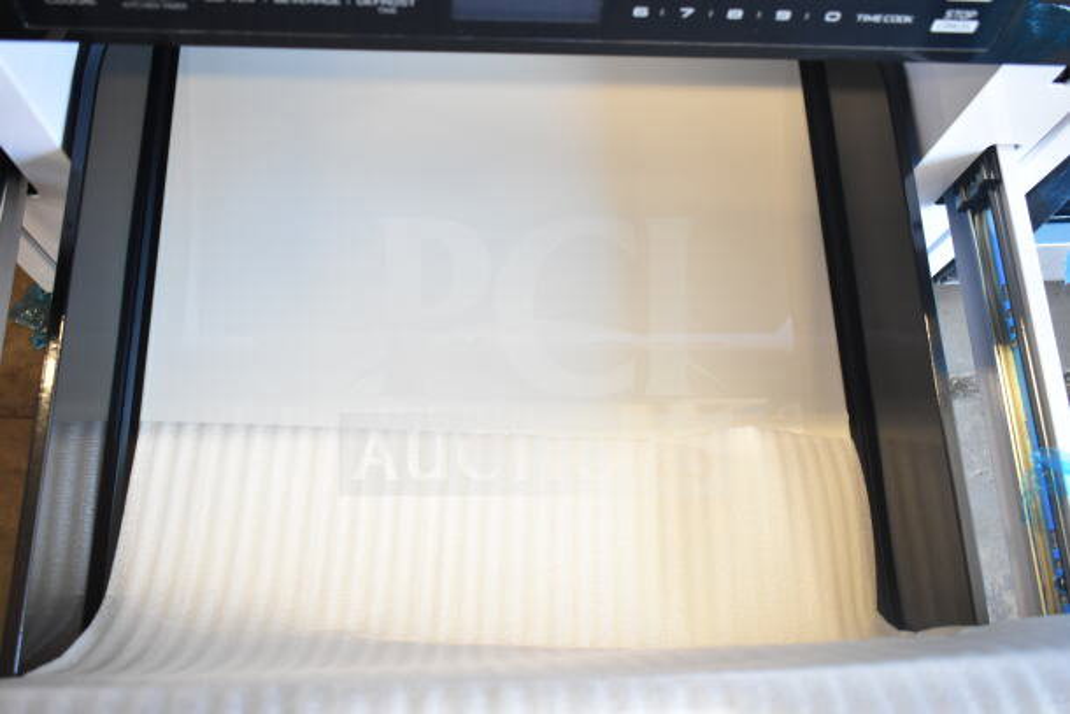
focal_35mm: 33
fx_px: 981
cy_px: 357
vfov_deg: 40.0
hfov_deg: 57.2
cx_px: 535
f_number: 4
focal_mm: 22
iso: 1600
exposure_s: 1/60
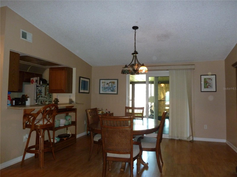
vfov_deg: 54.9
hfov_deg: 69.4
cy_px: 88
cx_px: 118
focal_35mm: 25
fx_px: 171
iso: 320
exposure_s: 1/30
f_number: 3.3
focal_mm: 4.1
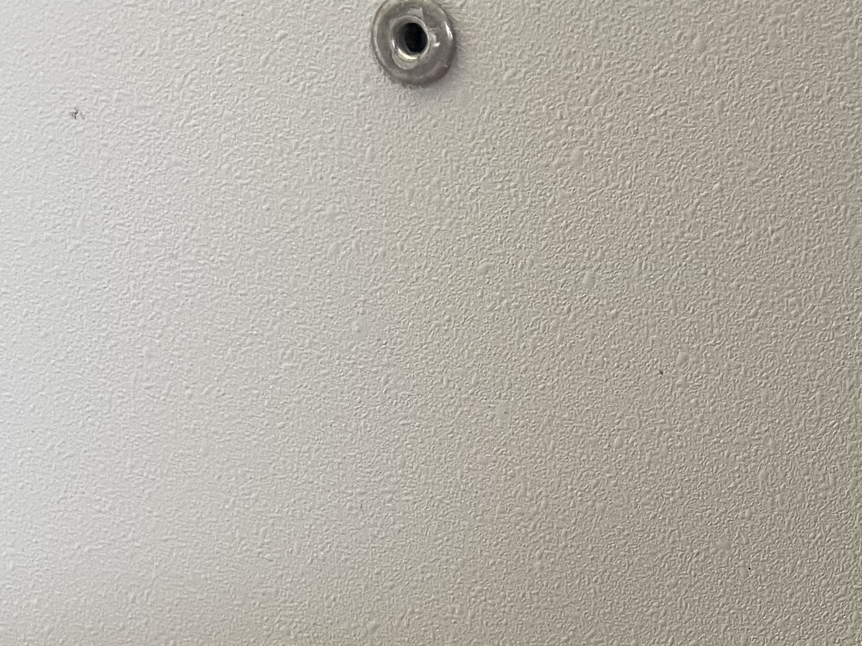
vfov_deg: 20.9
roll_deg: +11.3
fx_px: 1619
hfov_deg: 27.1
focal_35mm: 65
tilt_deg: -19.0
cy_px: 802
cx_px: 974
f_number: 1.6
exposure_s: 1/60
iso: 160
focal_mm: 4.2
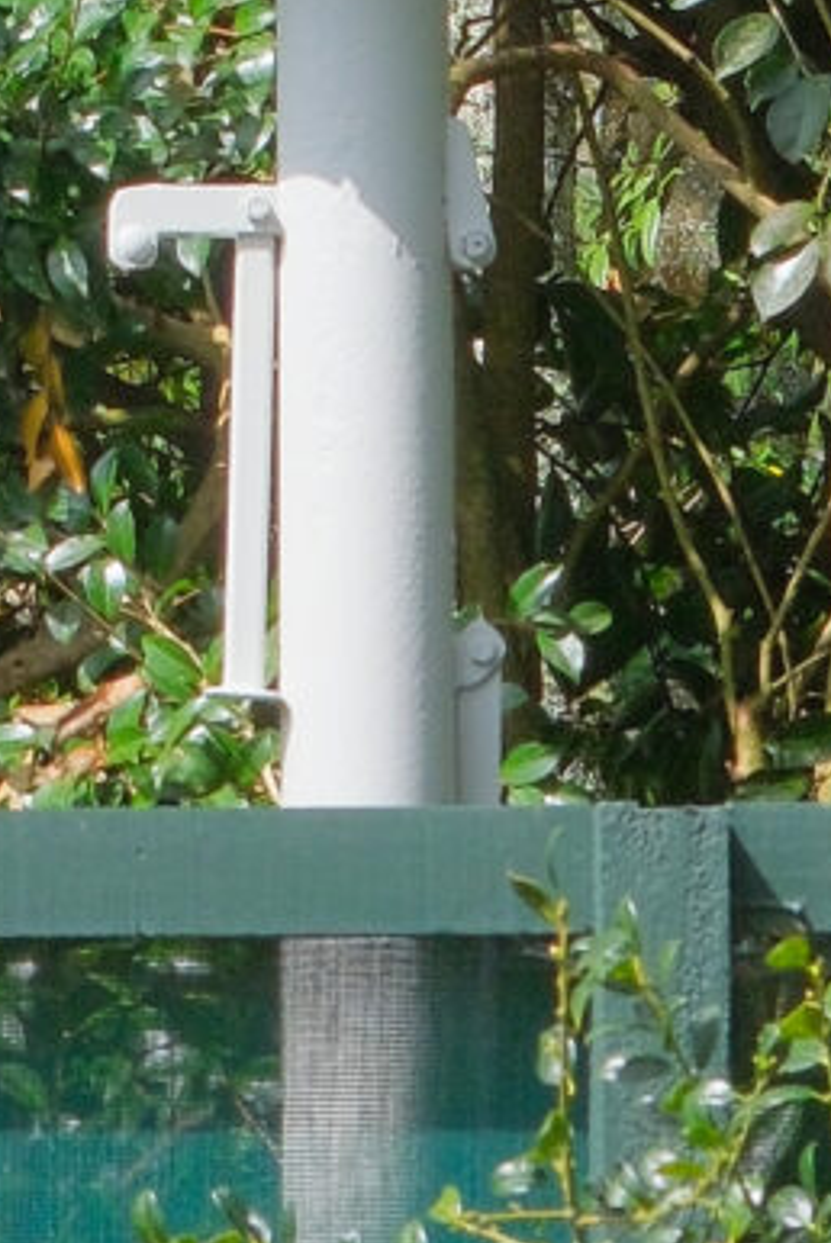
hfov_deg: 2.5
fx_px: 19008
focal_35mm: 550
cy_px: 1456
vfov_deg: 3.7
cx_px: 459
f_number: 8
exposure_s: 1/600
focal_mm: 55
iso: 640
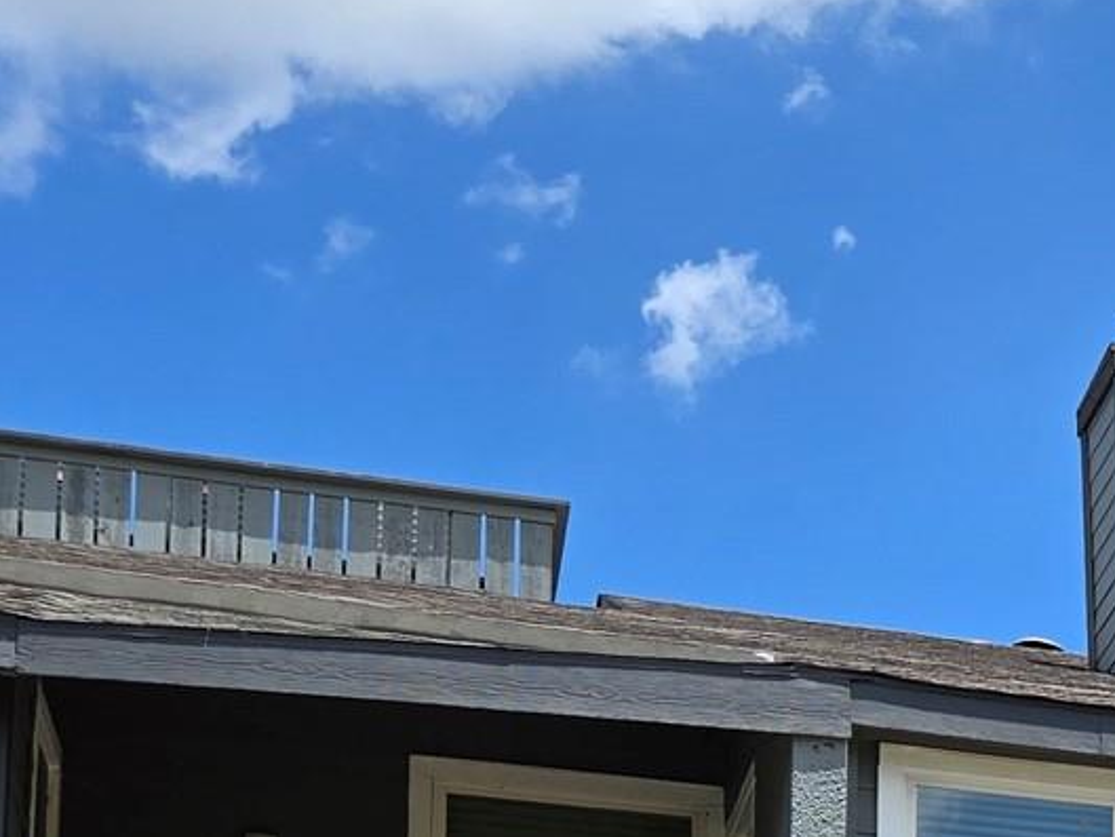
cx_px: 1448
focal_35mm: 89
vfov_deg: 15.1
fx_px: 2867
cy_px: 1339
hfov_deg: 20.2
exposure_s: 1/2921
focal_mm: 5.4
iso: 40
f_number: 1.8
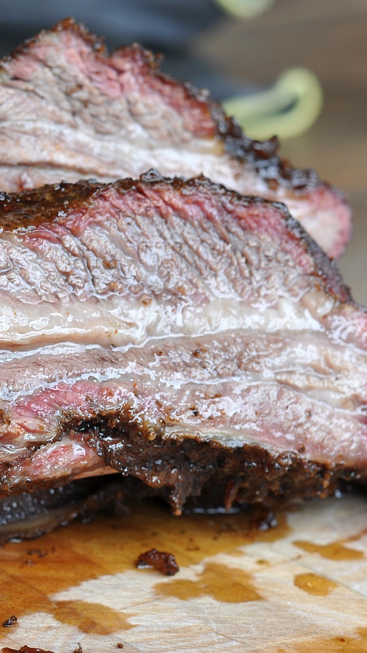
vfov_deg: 18.0
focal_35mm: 119
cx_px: 17
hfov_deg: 10.1
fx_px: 2060
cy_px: 327
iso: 250
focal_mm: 50
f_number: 5.6
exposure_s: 1/125
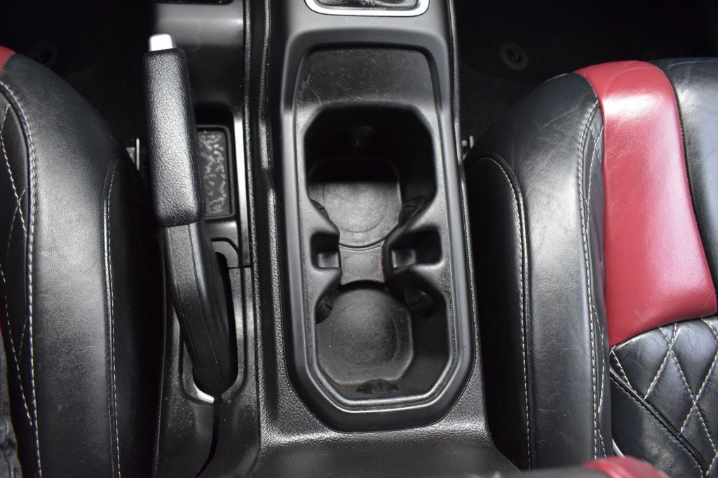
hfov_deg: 67.4
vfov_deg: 47.9
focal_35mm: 27
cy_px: 239
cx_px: 359
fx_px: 538
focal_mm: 18
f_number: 6.3
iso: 1100
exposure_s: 1/15
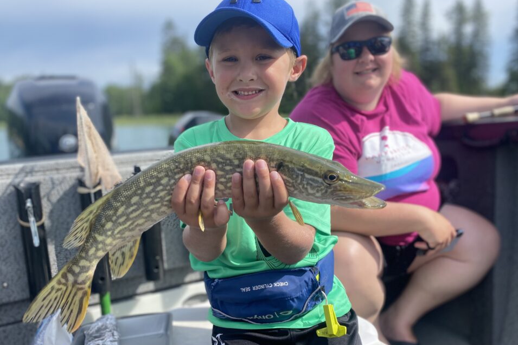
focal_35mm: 29
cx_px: 243
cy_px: 187
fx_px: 417
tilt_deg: -9.5
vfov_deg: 44.9
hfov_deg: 63.6
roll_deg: +1.8
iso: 32
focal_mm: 4.25
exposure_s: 1/1678
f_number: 1.8
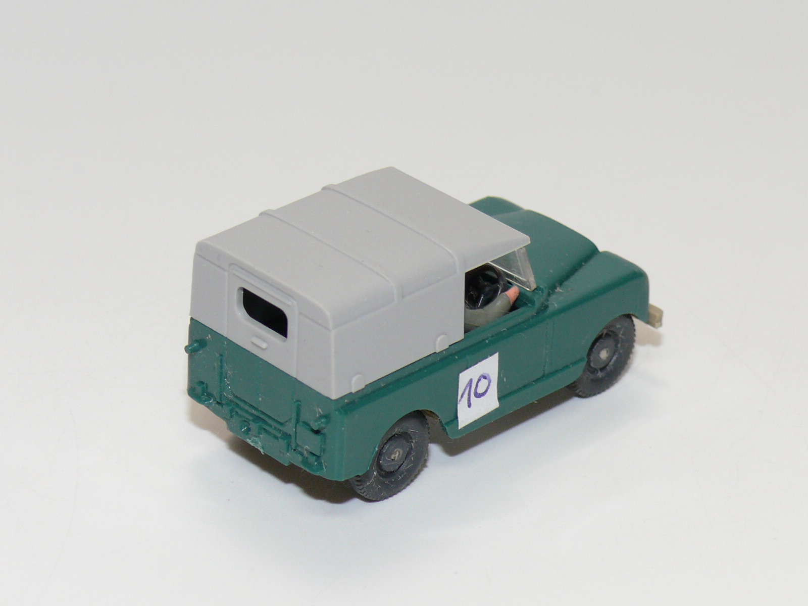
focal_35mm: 132
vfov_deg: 11.2
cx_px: 404
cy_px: 303
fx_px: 3081
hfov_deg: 14.9
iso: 100
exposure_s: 1/30
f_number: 4
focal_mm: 15.7
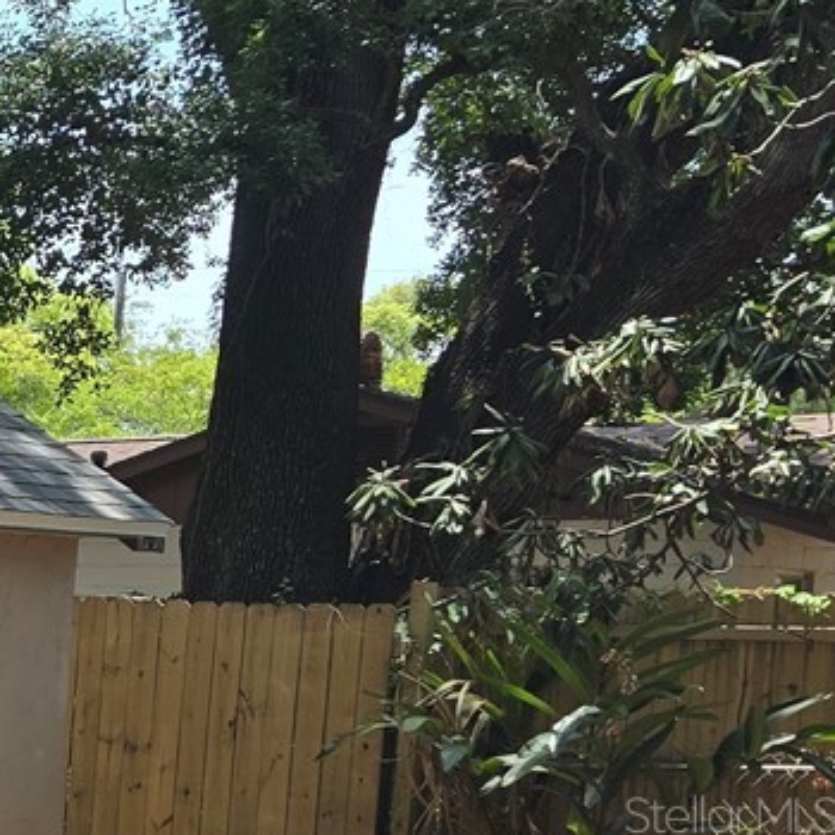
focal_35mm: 93
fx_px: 2538
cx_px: -1059
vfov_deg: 18.3
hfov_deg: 14.1
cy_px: 814
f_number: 1.7
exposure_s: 1/312
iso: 12
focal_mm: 6.3
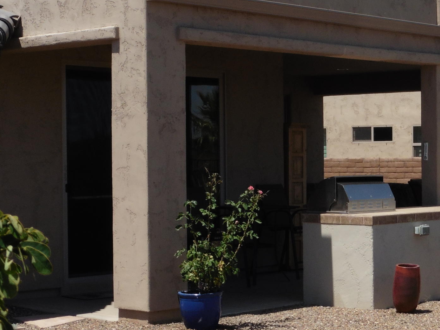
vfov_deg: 15.6
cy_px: 159
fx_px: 1208
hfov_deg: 20.0
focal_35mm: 95
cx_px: 439
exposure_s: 1/800
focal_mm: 7.9
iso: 100
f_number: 5
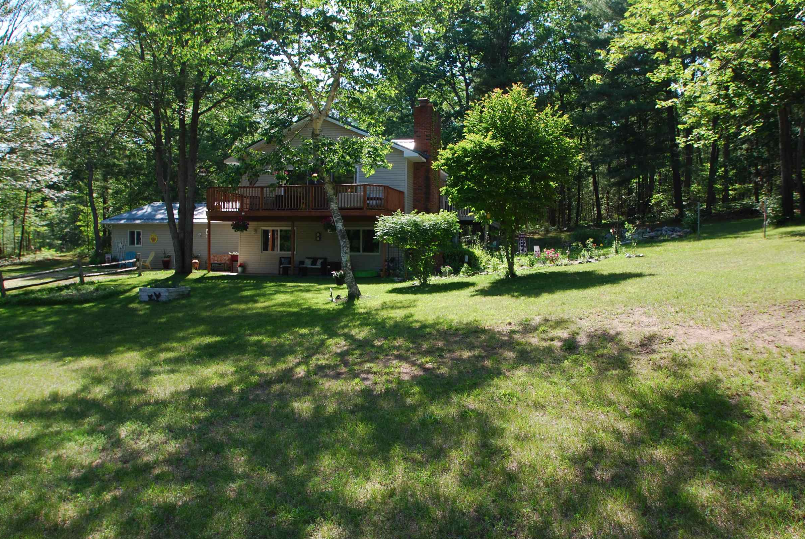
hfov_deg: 76.0
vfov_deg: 55.2
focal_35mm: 23
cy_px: 268
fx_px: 515
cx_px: 421
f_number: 5.6
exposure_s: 1/125
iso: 100
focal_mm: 12
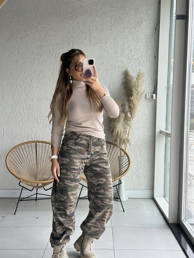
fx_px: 359
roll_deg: -1.8
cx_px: 97
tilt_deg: -17.1
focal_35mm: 48
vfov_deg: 39.7
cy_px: 129
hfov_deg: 30.3
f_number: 1.78
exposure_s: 1/137
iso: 80
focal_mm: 6.86
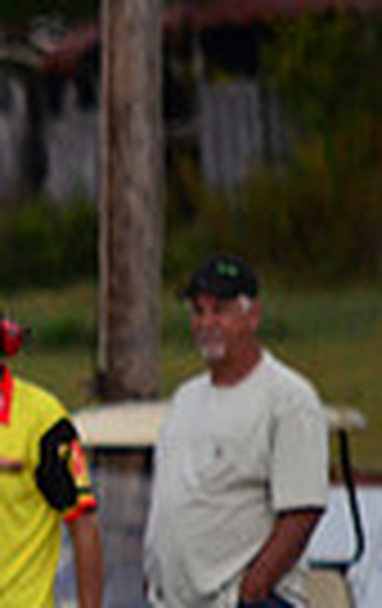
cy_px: 788
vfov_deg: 1.6
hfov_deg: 1.0
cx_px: -854
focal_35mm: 1307
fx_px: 21656
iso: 1000
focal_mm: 200
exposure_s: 1/2000
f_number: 6.3
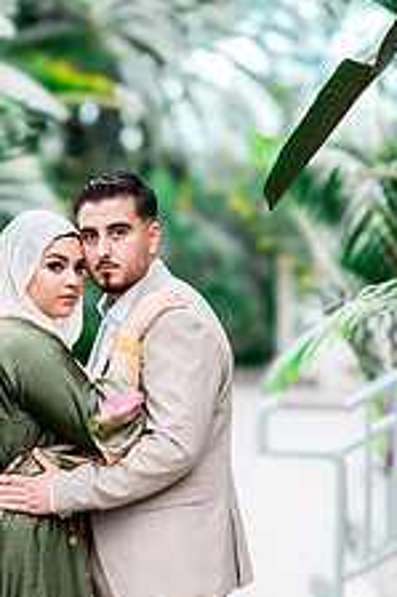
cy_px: 426
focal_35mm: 171
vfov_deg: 12.0
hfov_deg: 8.0
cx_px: 59
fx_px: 2833
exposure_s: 1/400
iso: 100
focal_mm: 85
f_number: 1.4
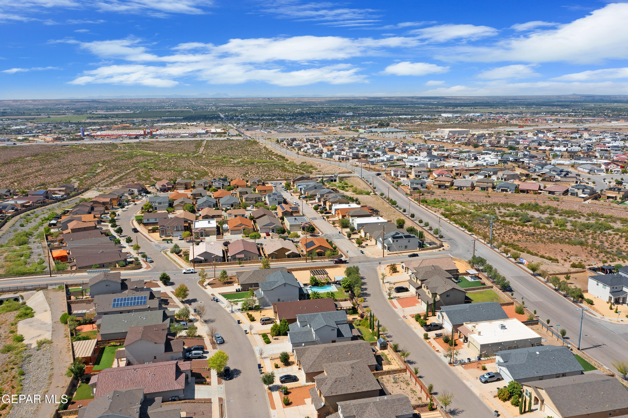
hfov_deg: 65.5
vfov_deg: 46.4
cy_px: 209
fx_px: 488
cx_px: 314
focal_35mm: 28
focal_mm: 10.26
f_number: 6.3
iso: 100
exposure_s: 1/640
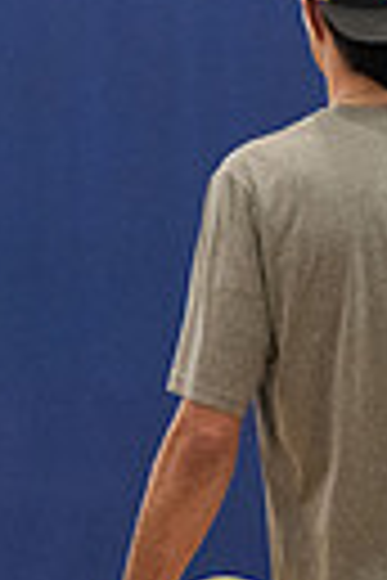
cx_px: -14
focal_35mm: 541
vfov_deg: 3.8
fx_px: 8723
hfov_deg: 2.5
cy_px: 623
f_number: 2.8
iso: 4000
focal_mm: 120
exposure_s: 1/1000
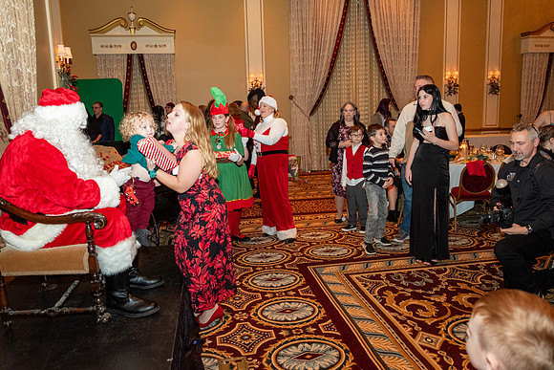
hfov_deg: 67.4
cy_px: 185
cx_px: 277
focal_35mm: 27
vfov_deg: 48.0
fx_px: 416
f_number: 2.8
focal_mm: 18
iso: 2500
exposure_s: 1/125
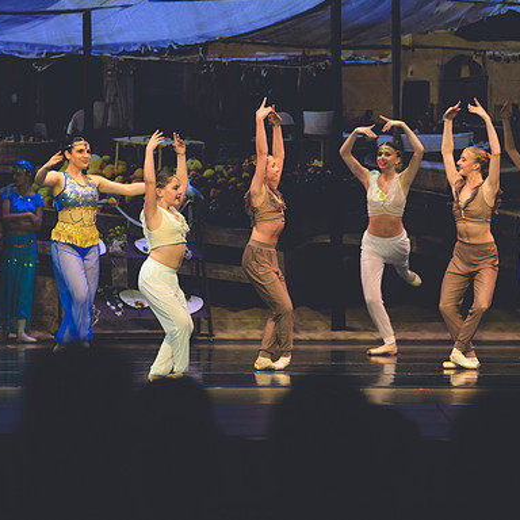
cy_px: 260
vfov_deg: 7.3
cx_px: 156
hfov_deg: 7.3
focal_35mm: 240
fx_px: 4079
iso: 1000
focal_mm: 125
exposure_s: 1/500
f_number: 2.8
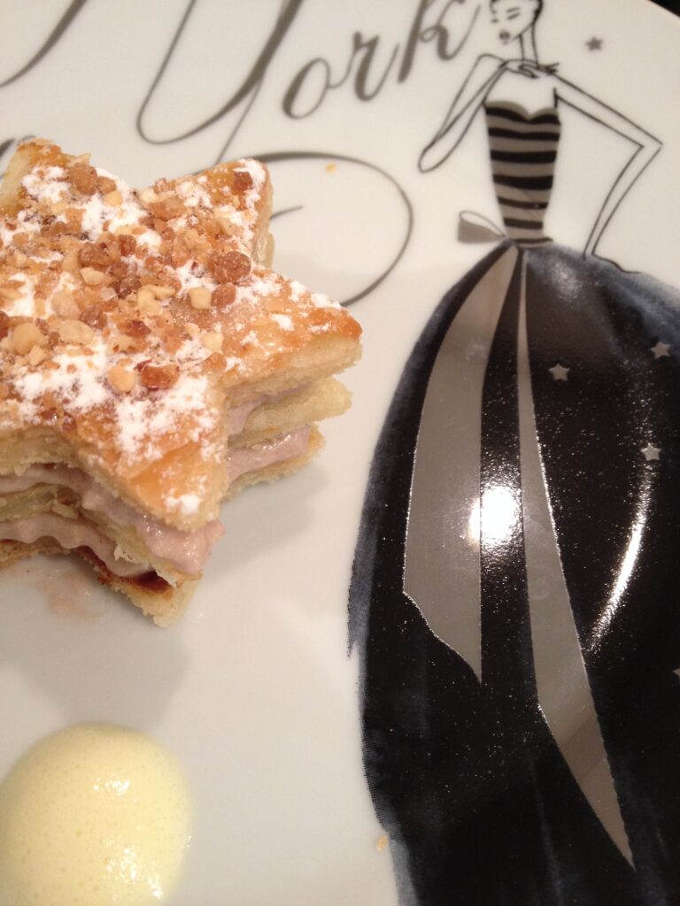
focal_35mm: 35
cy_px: 453
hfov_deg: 40.7
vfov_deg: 52.6
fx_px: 917
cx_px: 340
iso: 125
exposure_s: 1/20
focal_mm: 4.28
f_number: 2.4
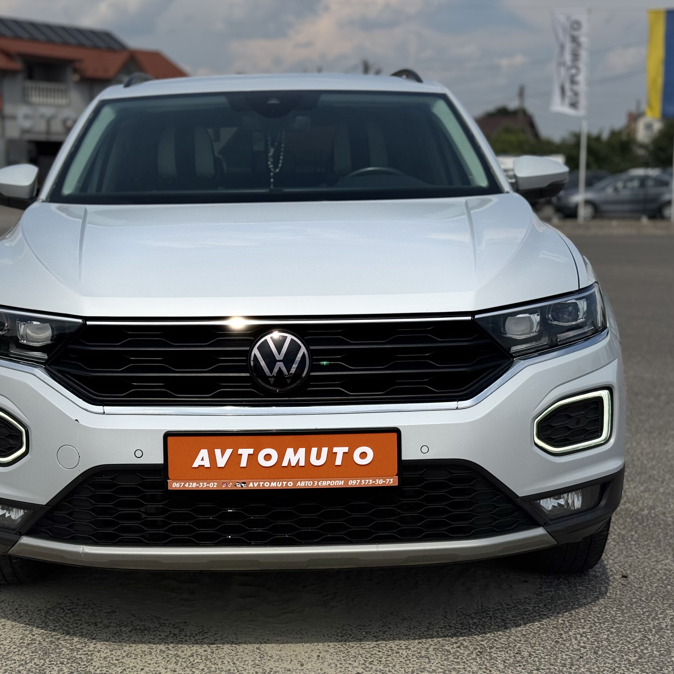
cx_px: 282
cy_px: 338
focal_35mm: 57
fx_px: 1256
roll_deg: -0.4
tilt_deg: -7.1
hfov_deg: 30.0
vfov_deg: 30.0
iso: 64
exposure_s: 1/12500
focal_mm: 6.76
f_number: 1.78
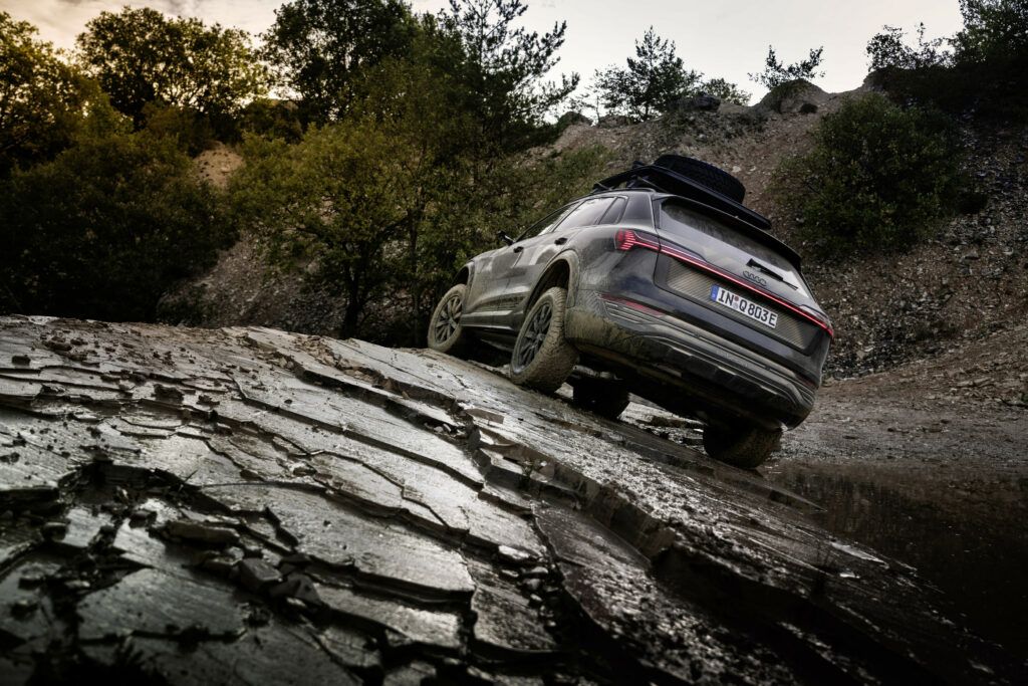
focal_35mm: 34
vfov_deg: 38.9
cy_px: 343
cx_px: 514
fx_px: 971
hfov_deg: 55.8
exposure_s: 1/200
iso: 200
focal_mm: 34
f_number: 4
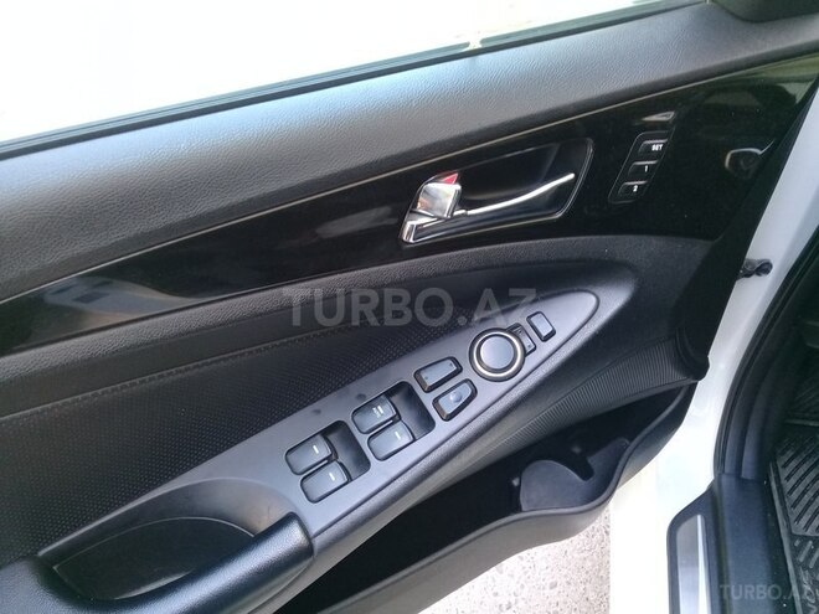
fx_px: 733
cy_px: 307
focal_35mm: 31
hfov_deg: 58.4
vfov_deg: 45.4
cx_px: 410
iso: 64
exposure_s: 1/33
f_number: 2.2
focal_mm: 3.3
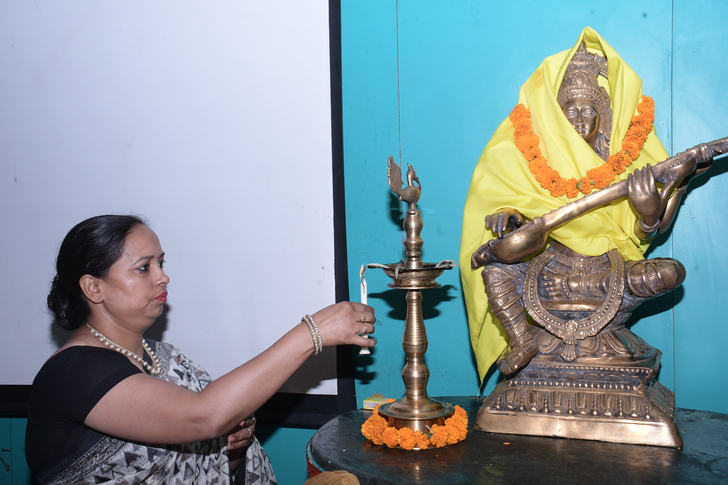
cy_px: 242
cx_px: 364
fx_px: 789
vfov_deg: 34.2
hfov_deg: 49.6
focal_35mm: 39
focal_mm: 26
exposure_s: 1/125
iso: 1600
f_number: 13
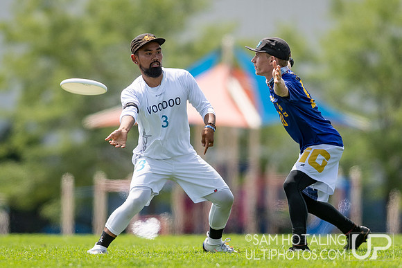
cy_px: 105
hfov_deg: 3.1
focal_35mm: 668
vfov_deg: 2.1
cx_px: 169
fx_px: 7464
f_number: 2.8
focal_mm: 300
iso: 125
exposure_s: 1/3200
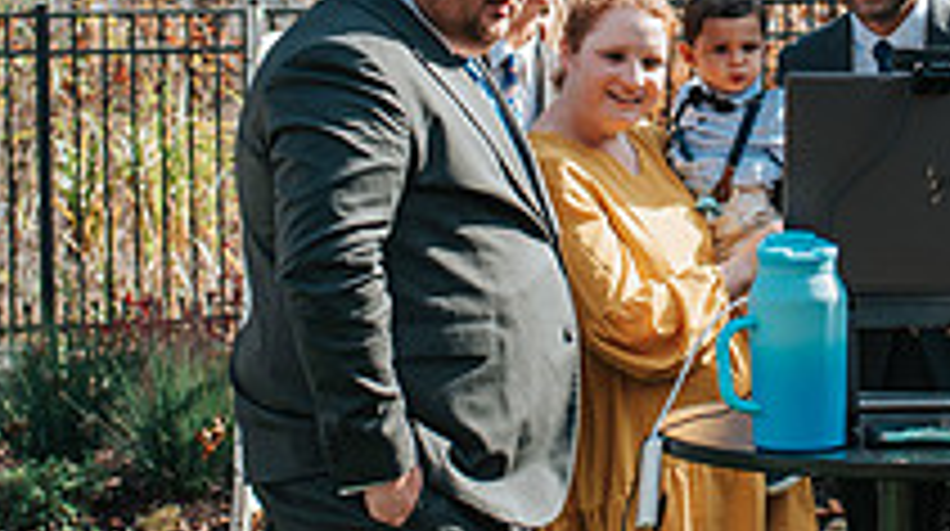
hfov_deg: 21.1
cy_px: 2
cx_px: 680
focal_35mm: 101
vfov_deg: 11.8
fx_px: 2541
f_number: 3.5
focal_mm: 35
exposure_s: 1/1250
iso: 320
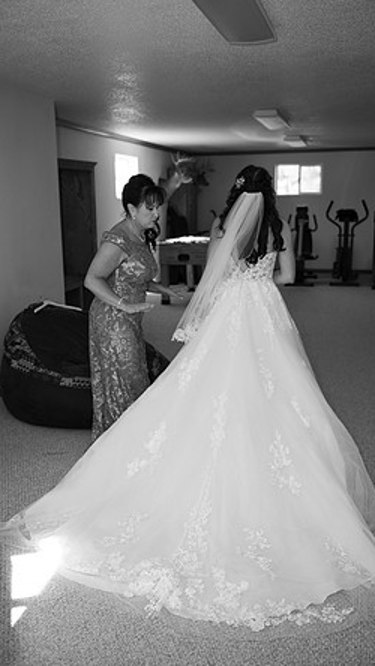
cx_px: 196
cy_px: 332
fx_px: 601
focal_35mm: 34
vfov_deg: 58.0
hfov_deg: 34.7
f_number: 2.8
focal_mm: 32
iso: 250
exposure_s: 1/200
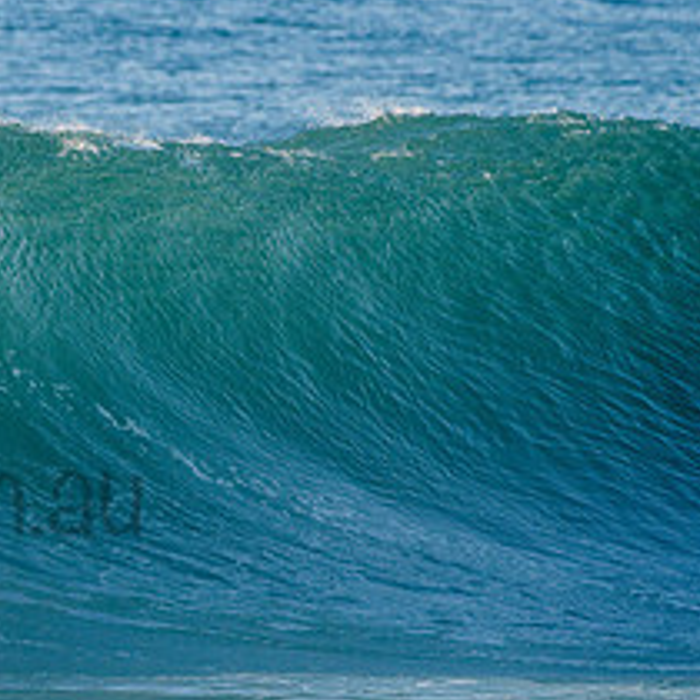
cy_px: 458
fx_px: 26814
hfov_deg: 1.5
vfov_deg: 1.5
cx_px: -210
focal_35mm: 1172
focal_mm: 500
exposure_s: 1/1600
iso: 220
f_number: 5.6
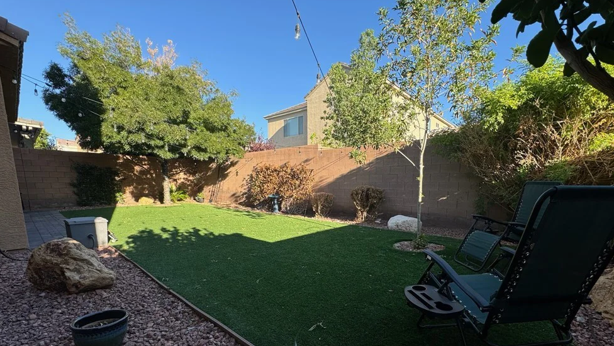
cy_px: 222
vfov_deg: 65.8
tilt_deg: -9.5
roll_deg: +0.4
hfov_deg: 99.3
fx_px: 260
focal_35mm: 16
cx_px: 316
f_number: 2.2
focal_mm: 2.22
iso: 40
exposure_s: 1/377
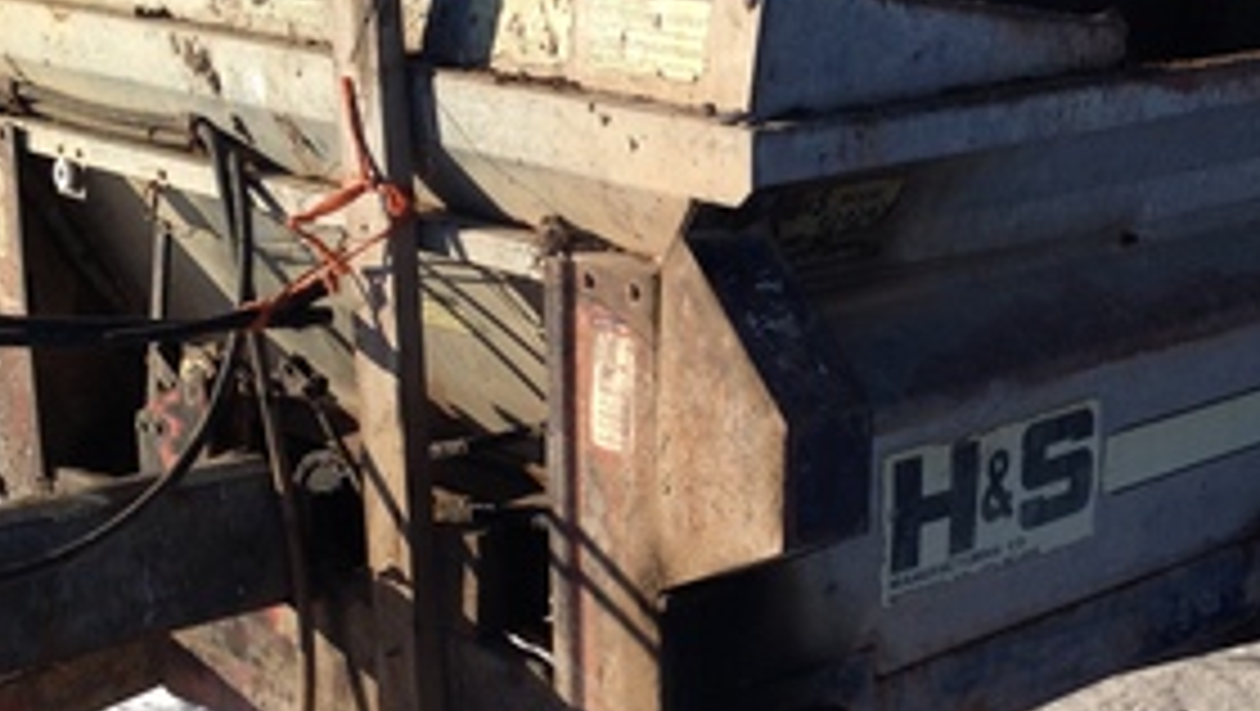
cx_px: 846
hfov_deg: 28.4
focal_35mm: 74
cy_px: 418
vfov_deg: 16.3
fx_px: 2474
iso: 64
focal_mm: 4.28
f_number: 2.4
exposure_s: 1/1493
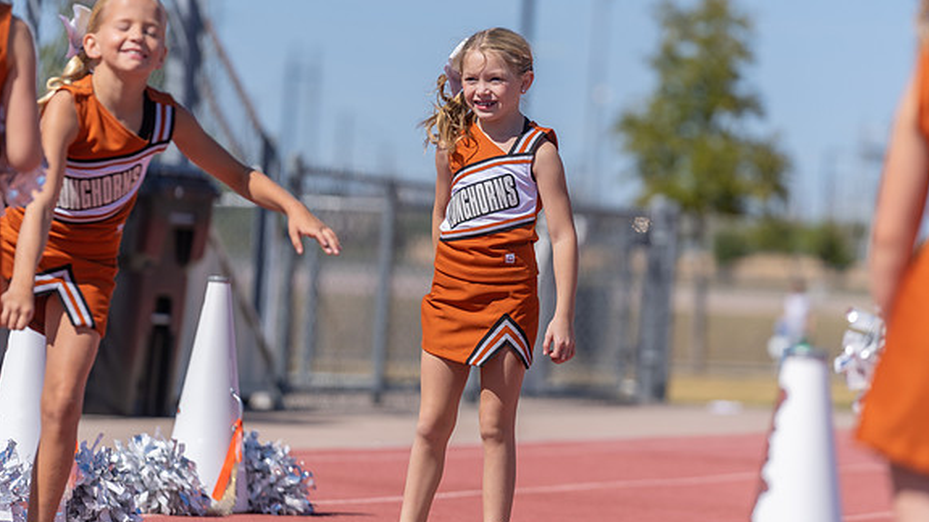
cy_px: 260
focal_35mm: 211
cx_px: 464
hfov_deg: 10.2
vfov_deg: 5.8
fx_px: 5198
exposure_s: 1/2000
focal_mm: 200
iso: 100
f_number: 3.5
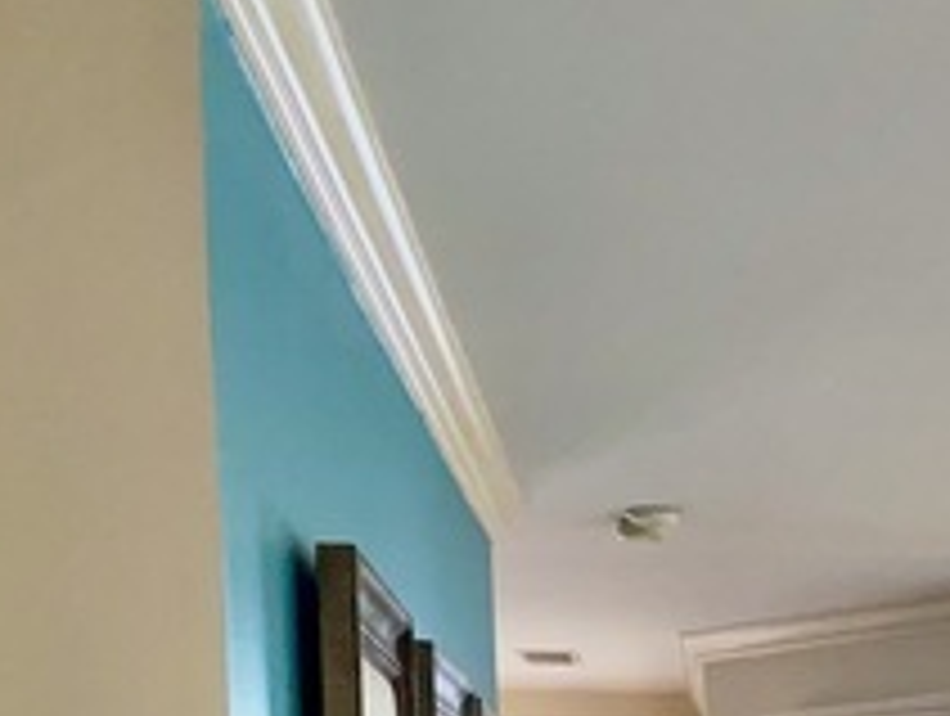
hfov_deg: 21.4
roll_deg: +0.9
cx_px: 1263
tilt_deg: -3.6
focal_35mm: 82
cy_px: 1090
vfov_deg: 16.4
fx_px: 2254
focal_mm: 4.25
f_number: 1.8
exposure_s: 1/120
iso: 100
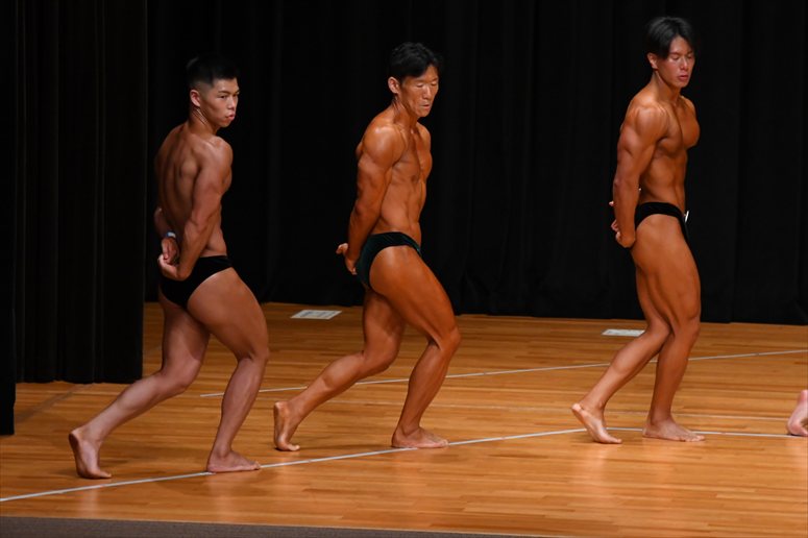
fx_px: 6057
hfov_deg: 7.6
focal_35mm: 270
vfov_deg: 5.1
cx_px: 404
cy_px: 269
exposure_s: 1/400
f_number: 5.6
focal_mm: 180
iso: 3200
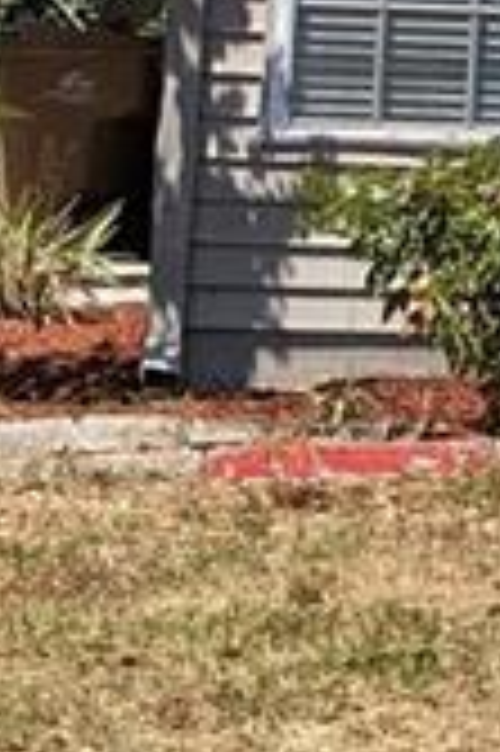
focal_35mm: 180
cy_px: -207
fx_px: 3758
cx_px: 1349
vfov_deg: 11.2
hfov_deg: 7.0
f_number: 1.85
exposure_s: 1/1855
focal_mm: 6.81
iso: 45
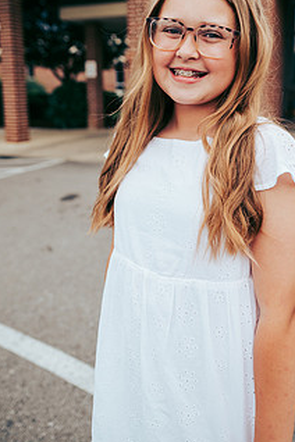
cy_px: 150
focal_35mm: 34
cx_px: 182
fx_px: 418
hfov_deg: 38.7
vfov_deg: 54.7
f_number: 2.8
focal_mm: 24
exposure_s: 1/320
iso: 250
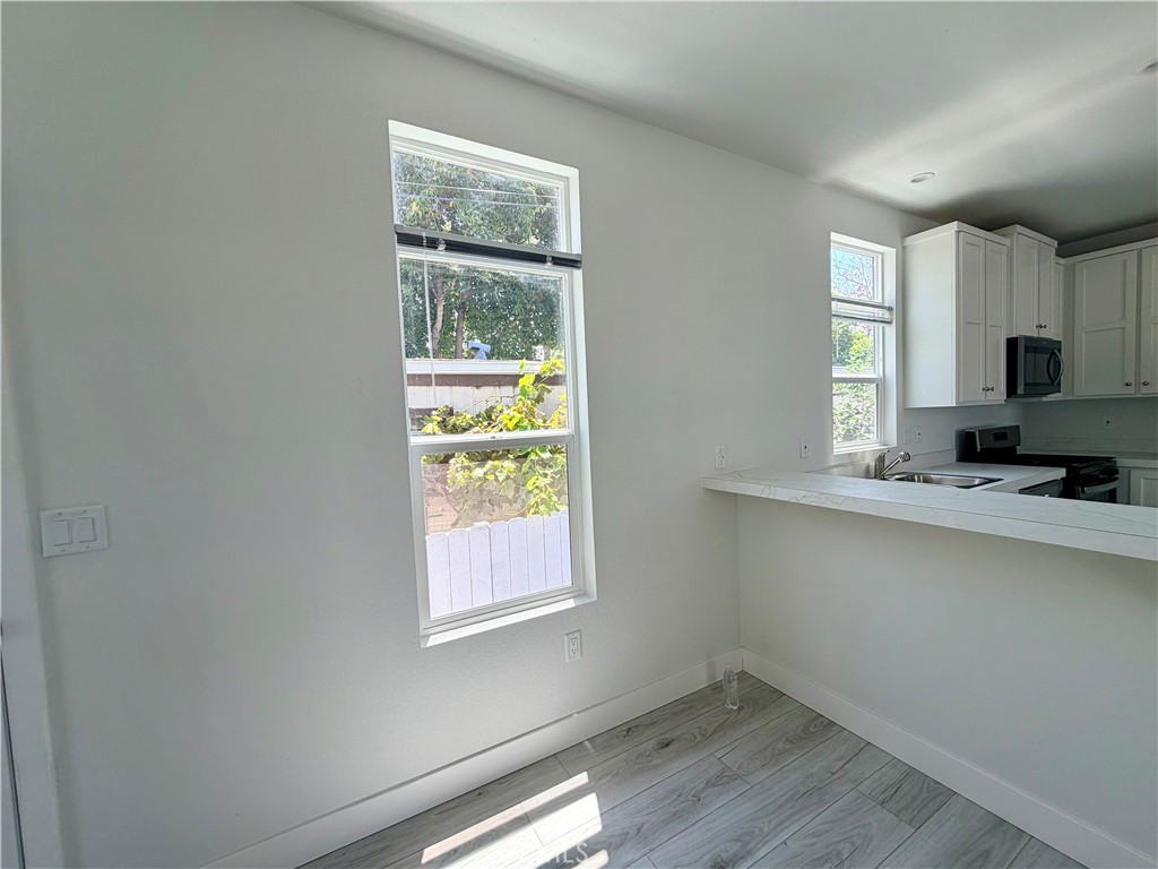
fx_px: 468
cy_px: 434
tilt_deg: -2.9
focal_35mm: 14
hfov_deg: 102.1
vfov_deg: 85.7
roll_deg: +3.1
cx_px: 579
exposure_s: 1/121
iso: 50
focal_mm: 2.22
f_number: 2.2
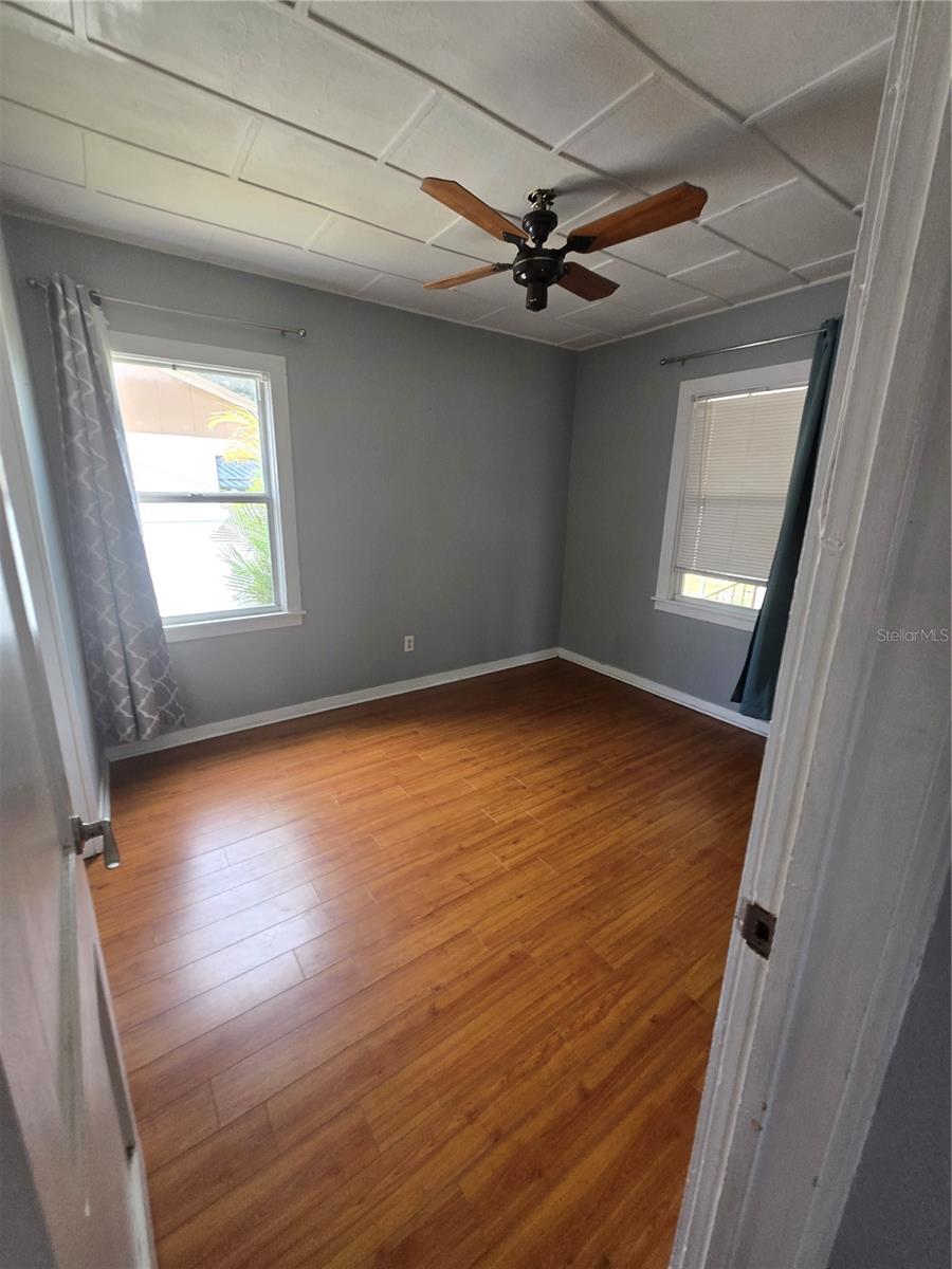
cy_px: 634
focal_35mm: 13
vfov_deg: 106.2
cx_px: 476
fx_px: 477
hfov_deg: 89.9
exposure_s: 1/60
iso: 50
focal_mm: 1.7
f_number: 2.2
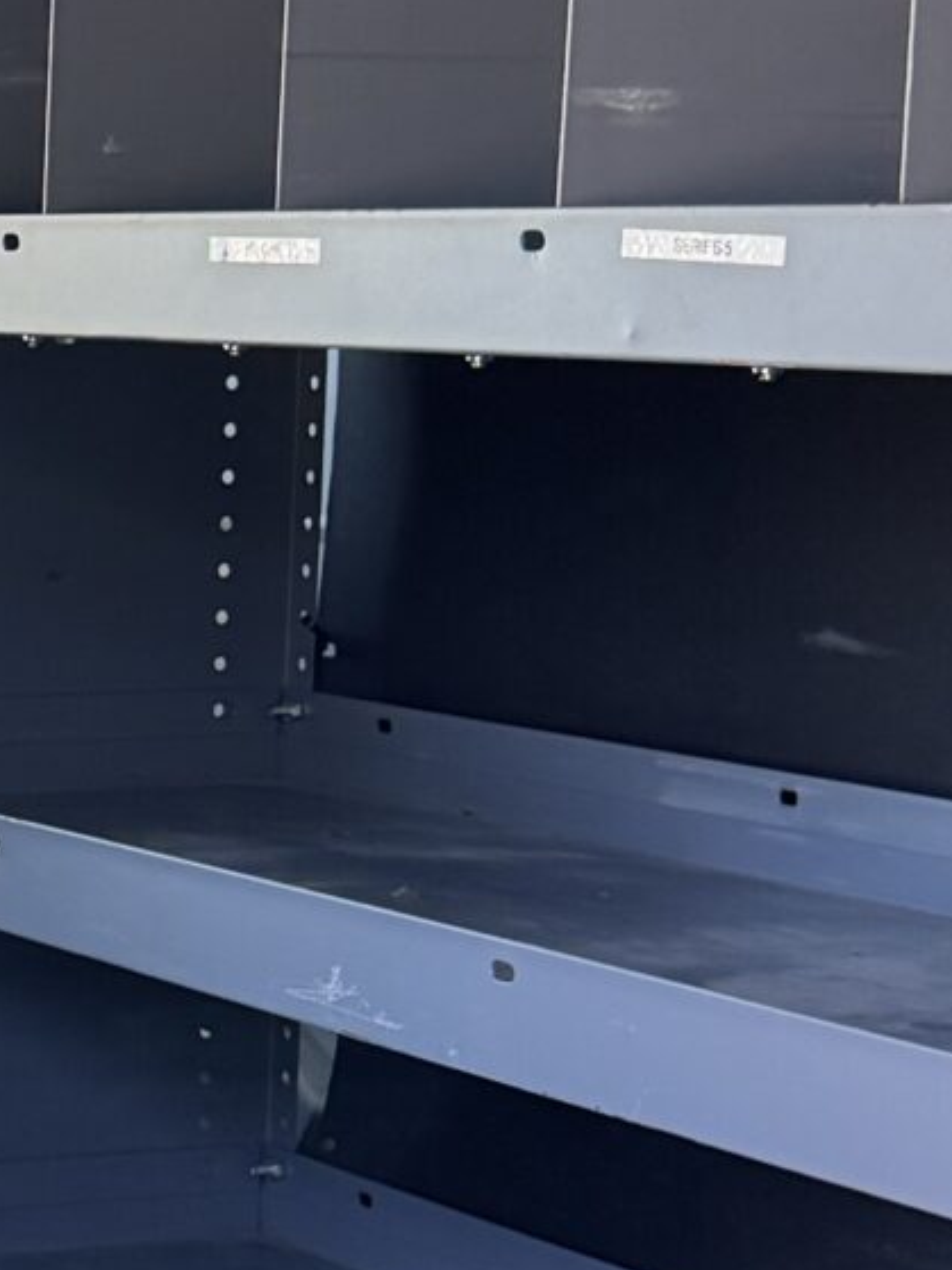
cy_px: 713
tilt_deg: -4.6
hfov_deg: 12.0
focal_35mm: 110
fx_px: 4035
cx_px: -922
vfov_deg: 17.9
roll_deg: +1.4
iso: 160
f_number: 1.78
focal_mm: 6.76
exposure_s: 1/121
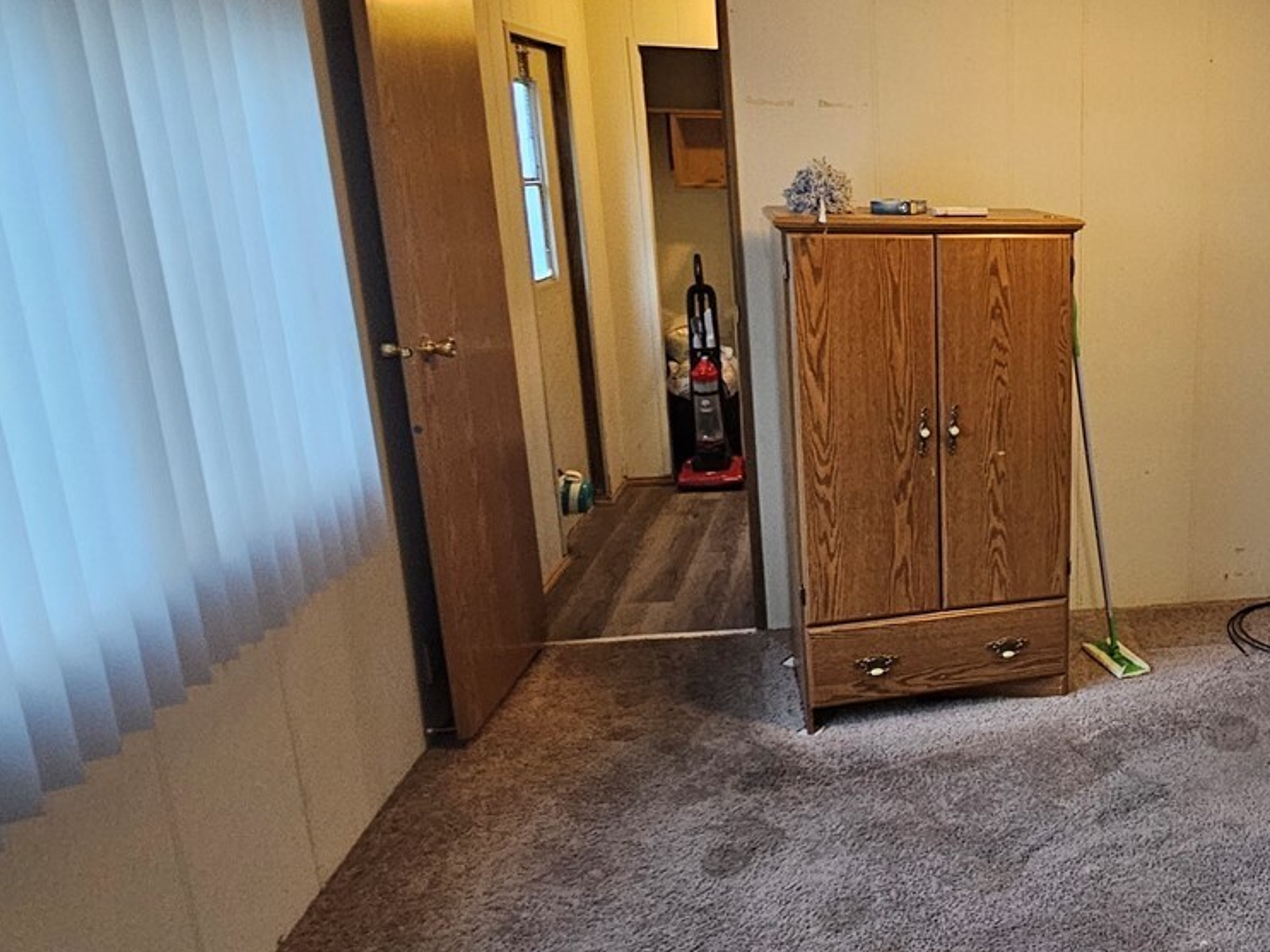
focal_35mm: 28
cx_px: 1142
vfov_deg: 49.7
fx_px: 1027
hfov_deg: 55.1
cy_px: 443
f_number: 2.2
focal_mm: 2.2
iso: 320
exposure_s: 1/60
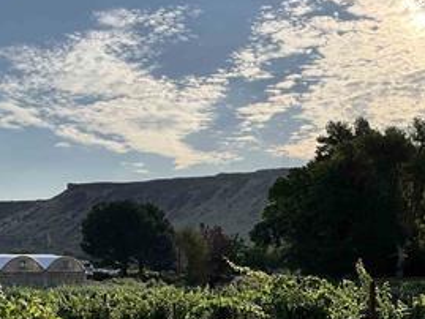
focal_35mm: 69
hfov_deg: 27.7
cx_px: 327
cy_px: 261
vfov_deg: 21.0
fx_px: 848
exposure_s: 1/3125
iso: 25
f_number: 1.8
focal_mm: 3
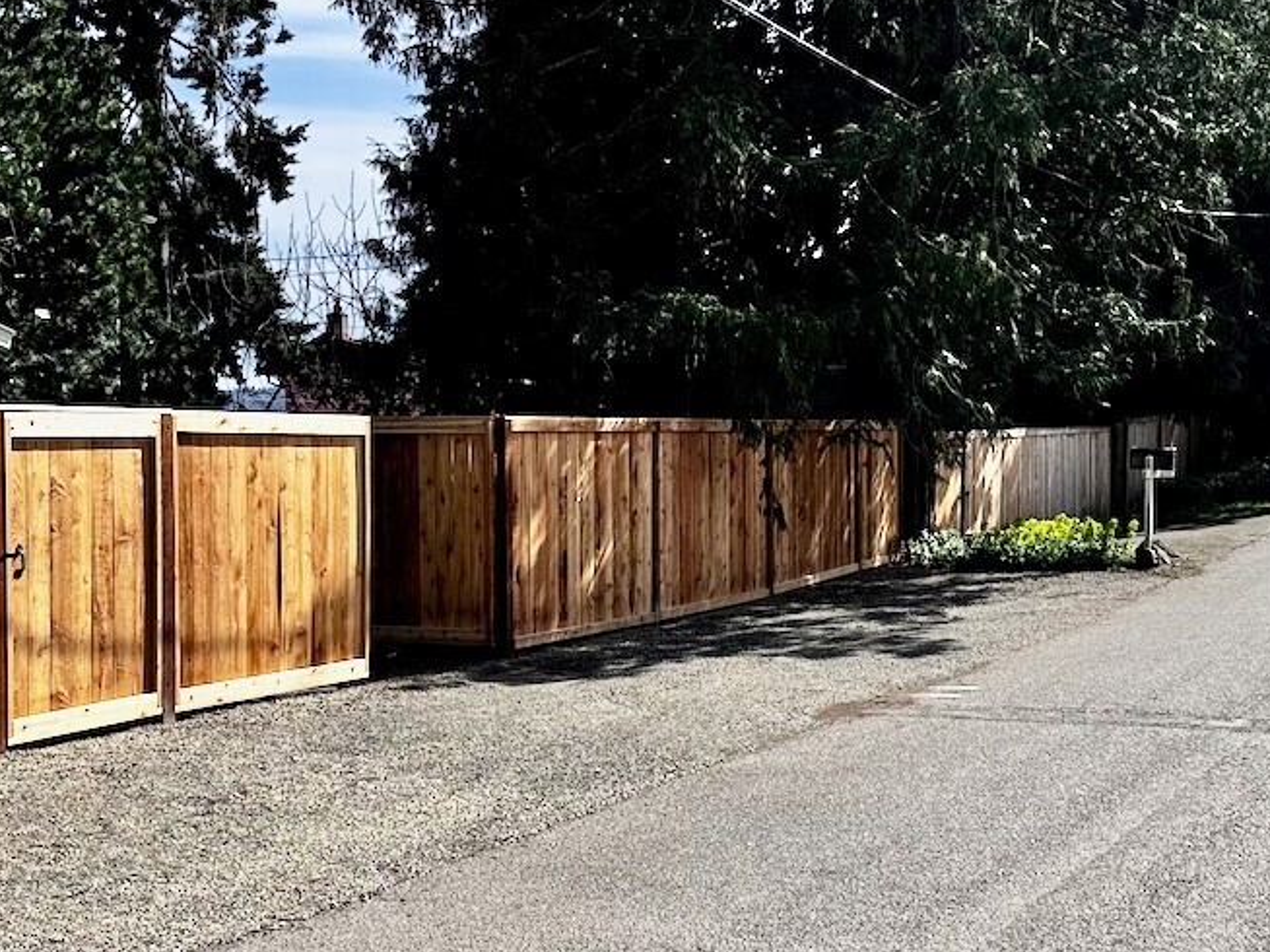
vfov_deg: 30.9
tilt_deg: -2.0
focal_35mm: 47
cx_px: 676
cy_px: 488
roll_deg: -0.6
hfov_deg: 40.4
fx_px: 1724
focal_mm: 6.76
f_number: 1.78
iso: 80
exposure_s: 1/4049
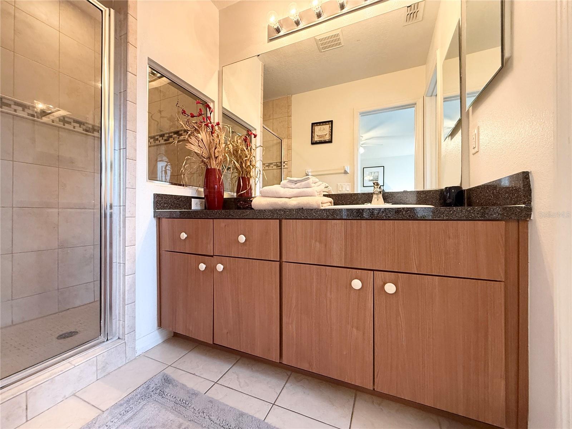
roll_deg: -0.1
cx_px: 286
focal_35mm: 14
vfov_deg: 85.7
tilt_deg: +0.7
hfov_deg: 102.1
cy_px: 214
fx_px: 231
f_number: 2.2
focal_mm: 2.22
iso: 320
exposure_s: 1/60
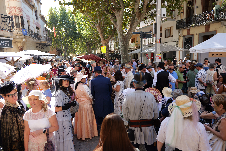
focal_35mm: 24
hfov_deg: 73.7
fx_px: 151
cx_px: 113
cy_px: 76
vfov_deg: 53.1
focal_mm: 24
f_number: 3.5
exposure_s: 1/200
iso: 100
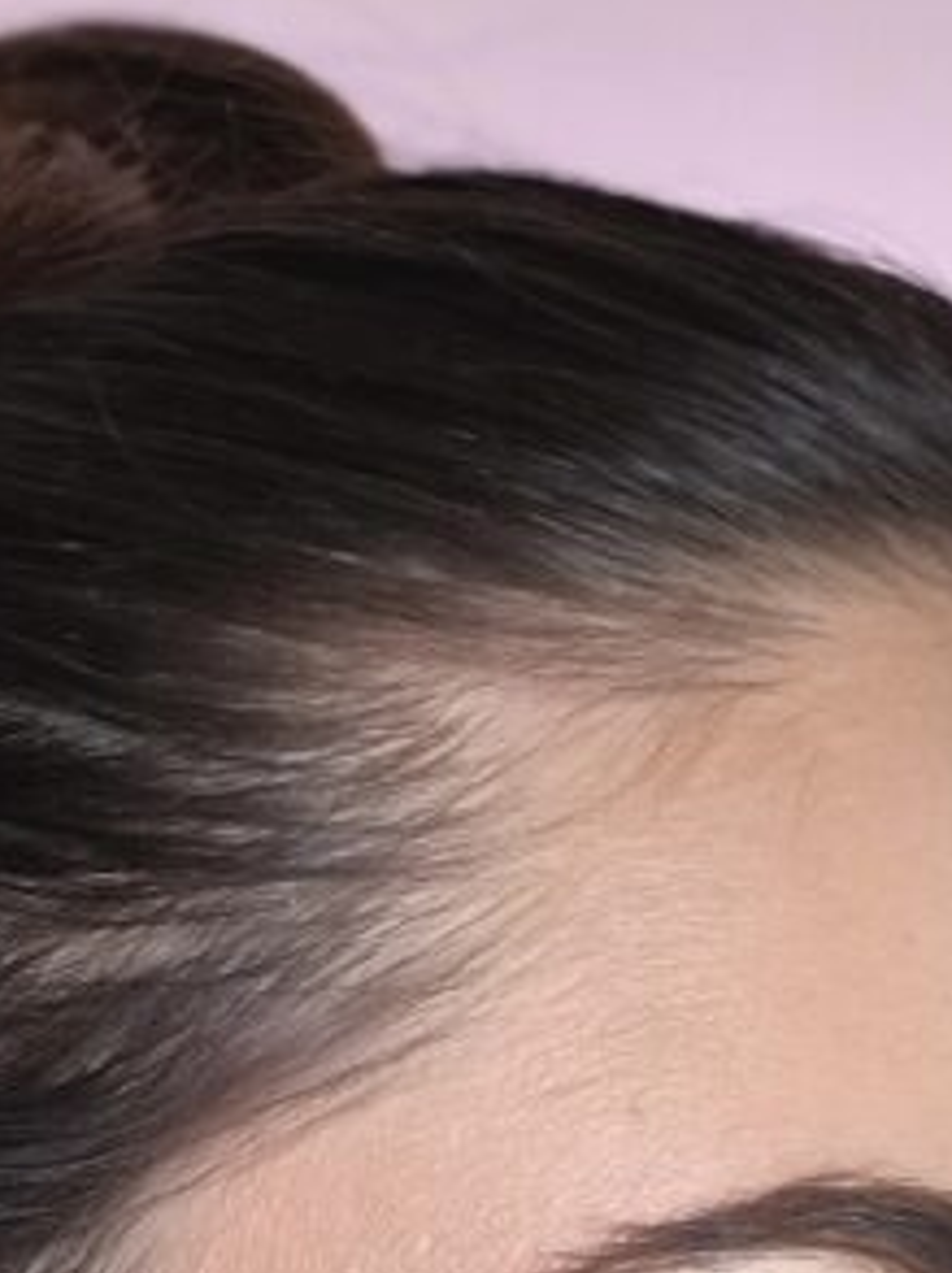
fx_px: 6431
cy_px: 2068
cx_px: 296
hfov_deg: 8.5
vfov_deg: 10.8
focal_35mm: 175
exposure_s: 1/100
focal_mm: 7.1
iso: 400
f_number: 1.9
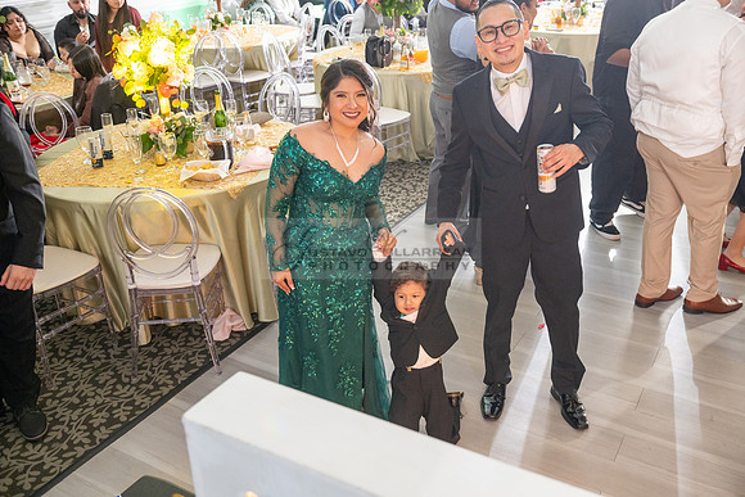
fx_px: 724
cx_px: 372
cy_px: 248
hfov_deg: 54.4
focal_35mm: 35
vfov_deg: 37.9
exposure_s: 1/60
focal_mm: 35
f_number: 4.5
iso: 500
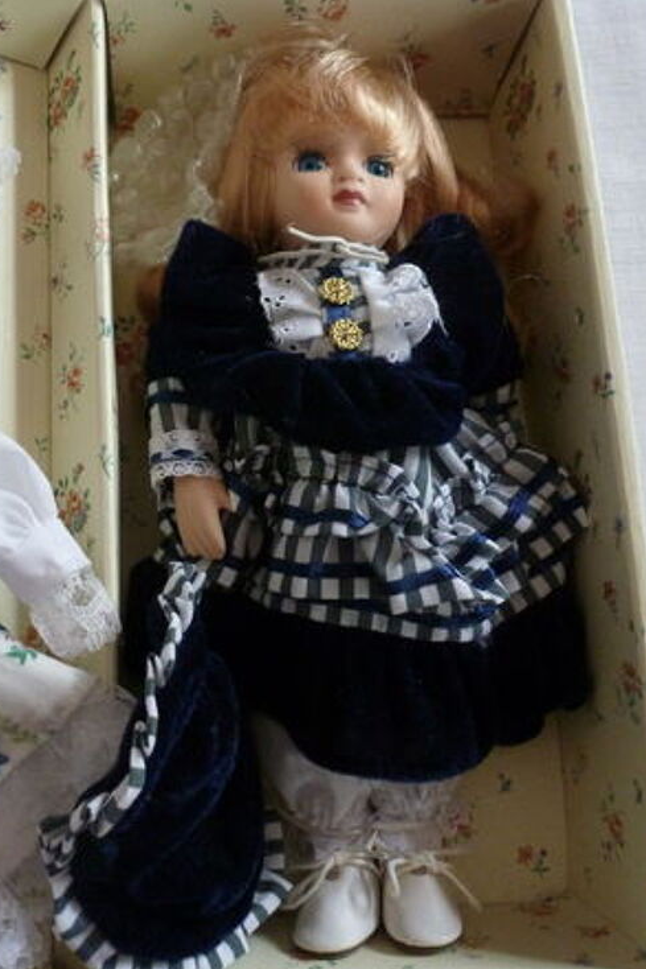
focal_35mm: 34
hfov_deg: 37.3
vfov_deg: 55.8
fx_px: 916
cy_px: 494
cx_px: 114
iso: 400
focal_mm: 4.3
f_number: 3.3
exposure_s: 1/40
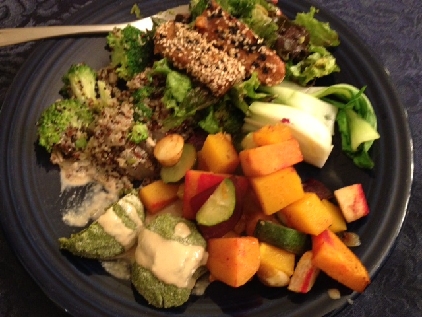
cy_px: 158
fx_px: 427
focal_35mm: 35
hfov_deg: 52.6
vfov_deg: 40.7
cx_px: 211
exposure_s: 1/20
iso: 400
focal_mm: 4.28
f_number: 2.4
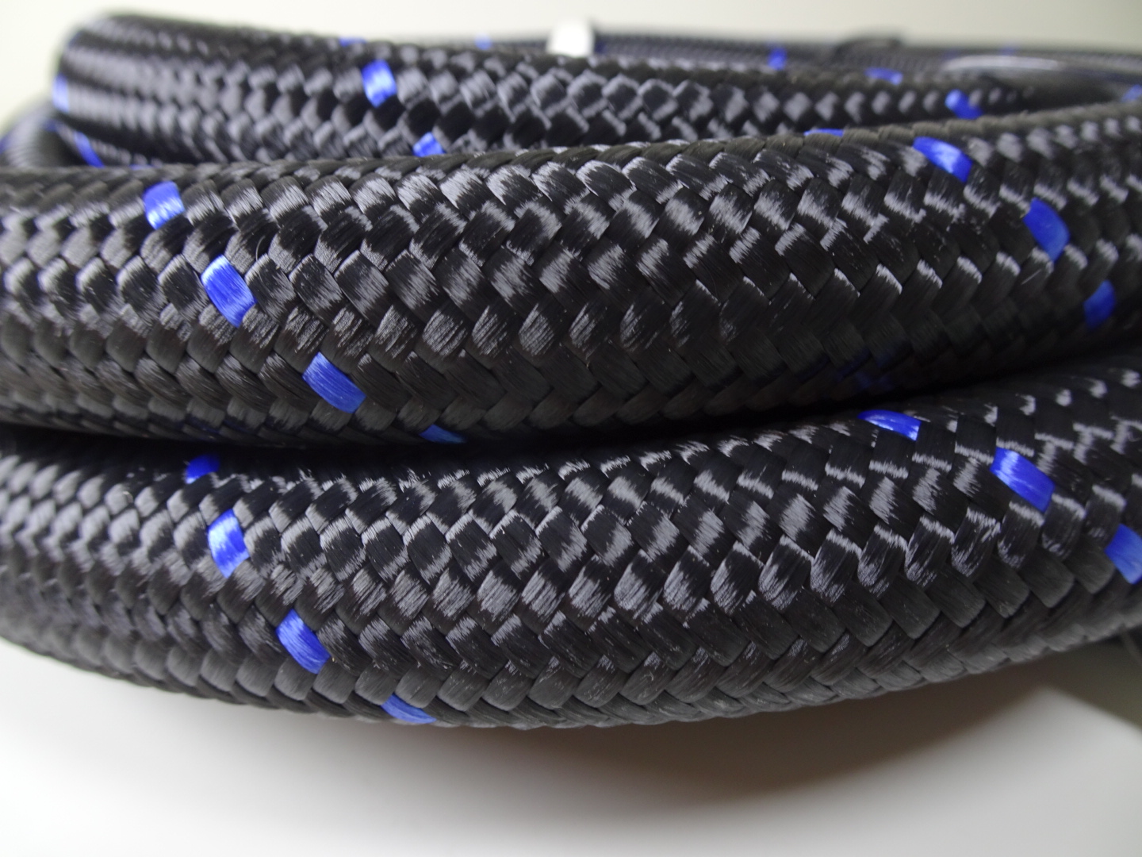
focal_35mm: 24
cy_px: 428
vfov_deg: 56.8
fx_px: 792
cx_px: 571
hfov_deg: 71.6
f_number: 3.5
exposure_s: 1/30
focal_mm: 4.1
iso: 80
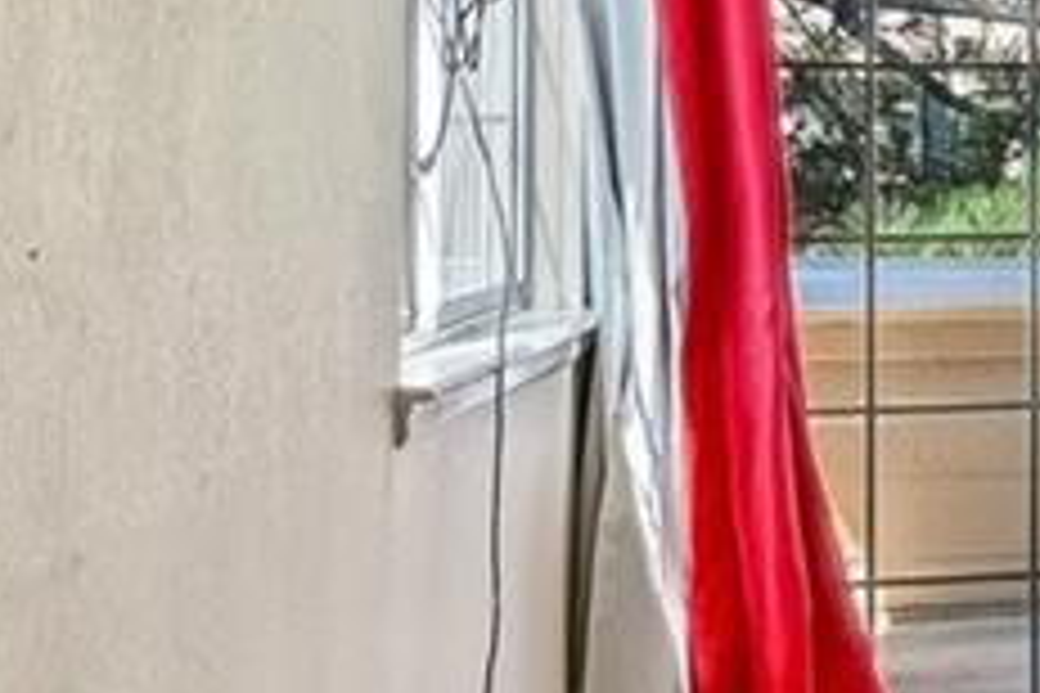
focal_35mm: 104
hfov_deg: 14.9
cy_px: 117
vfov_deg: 13.1
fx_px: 3004
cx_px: 2247
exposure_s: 1/30
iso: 400
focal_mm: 15
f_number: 11
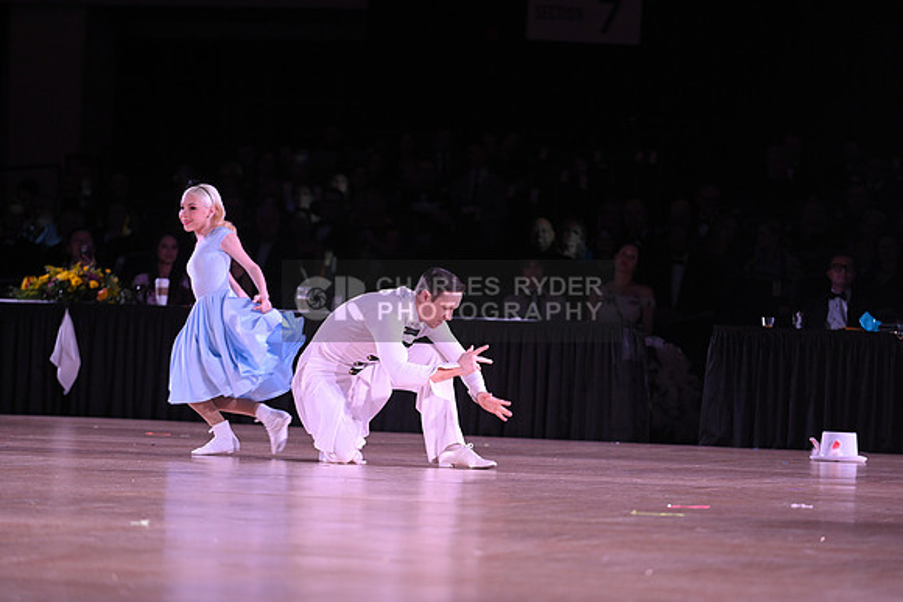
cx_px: 452
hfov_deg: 10.3
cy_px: 301
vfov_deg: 6.9
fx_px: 5018
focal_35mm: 200
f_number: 4
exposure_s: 1/200
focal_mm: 200
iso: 1600
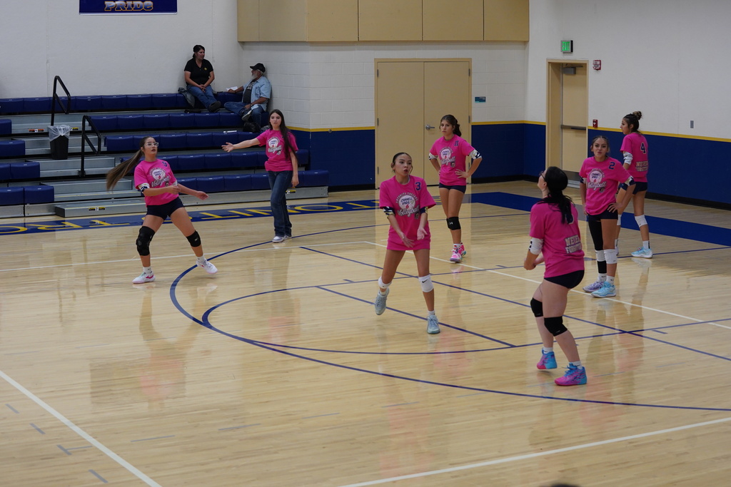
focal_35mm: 70
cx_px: 366
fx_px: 1421
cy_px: 244
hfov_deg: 28.8
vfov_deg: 19.5
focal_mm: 70
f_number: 5.6
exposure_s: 1/250
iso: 3200
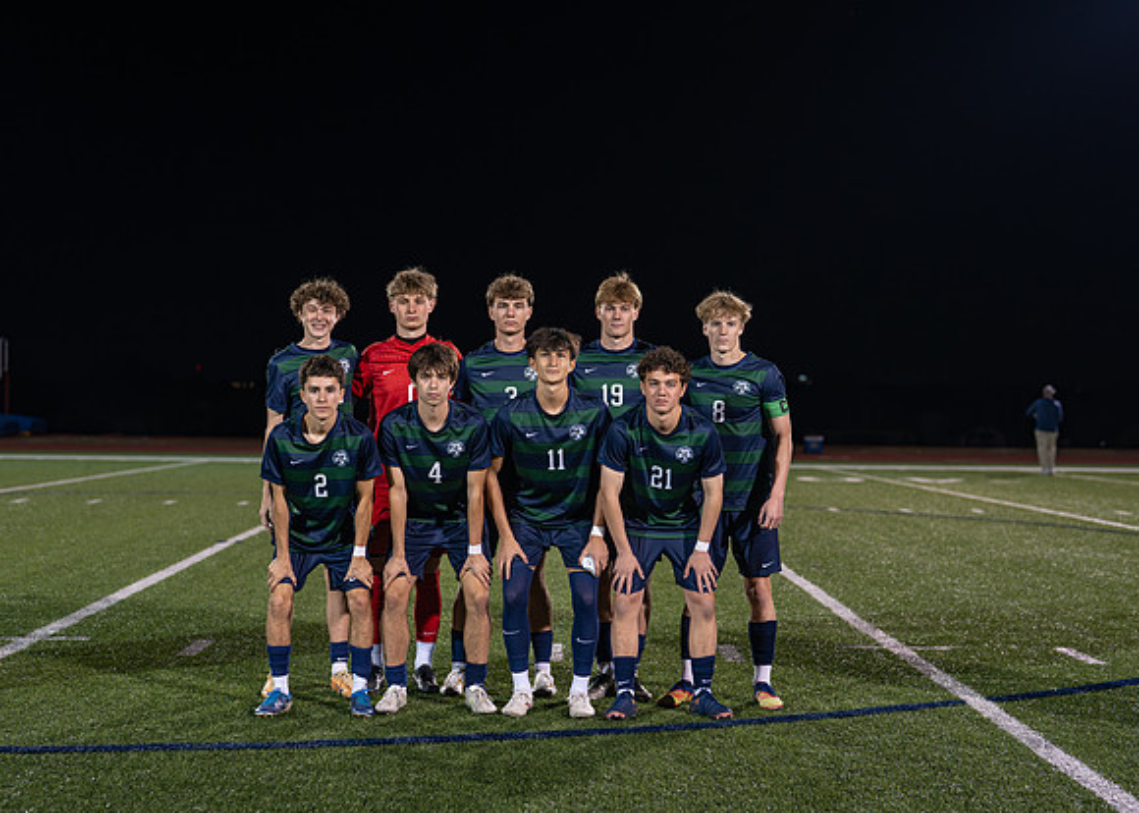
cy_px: 435
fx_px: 1816
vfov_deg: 25.2
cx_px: 569
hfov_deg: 34.8
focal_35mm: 56
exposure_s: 1/640
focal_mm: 50
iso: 1250
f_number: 2
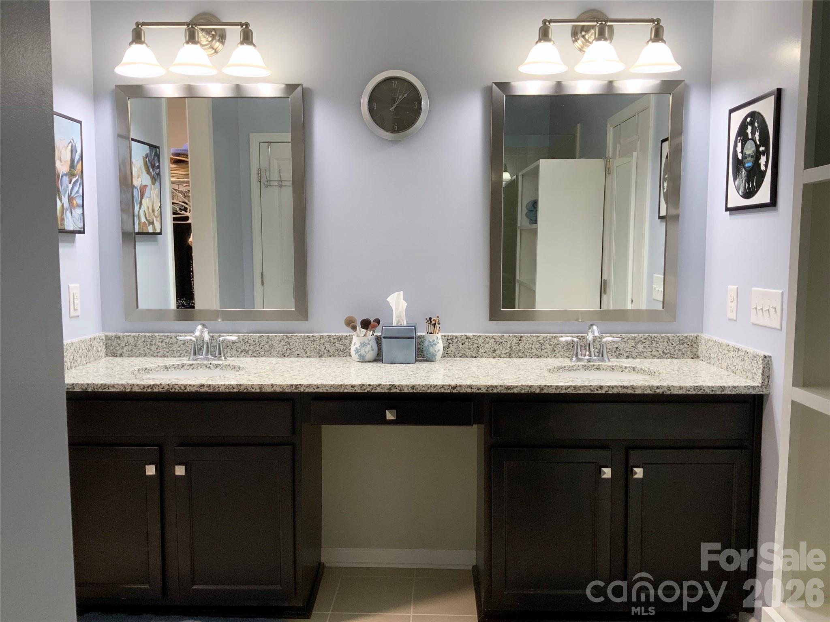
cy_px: 311
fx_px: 695
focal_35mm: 29
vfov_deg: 48.2
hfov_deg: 61.7
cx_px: 415
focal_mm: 3
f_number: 1.8
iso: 100
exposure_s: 1/60
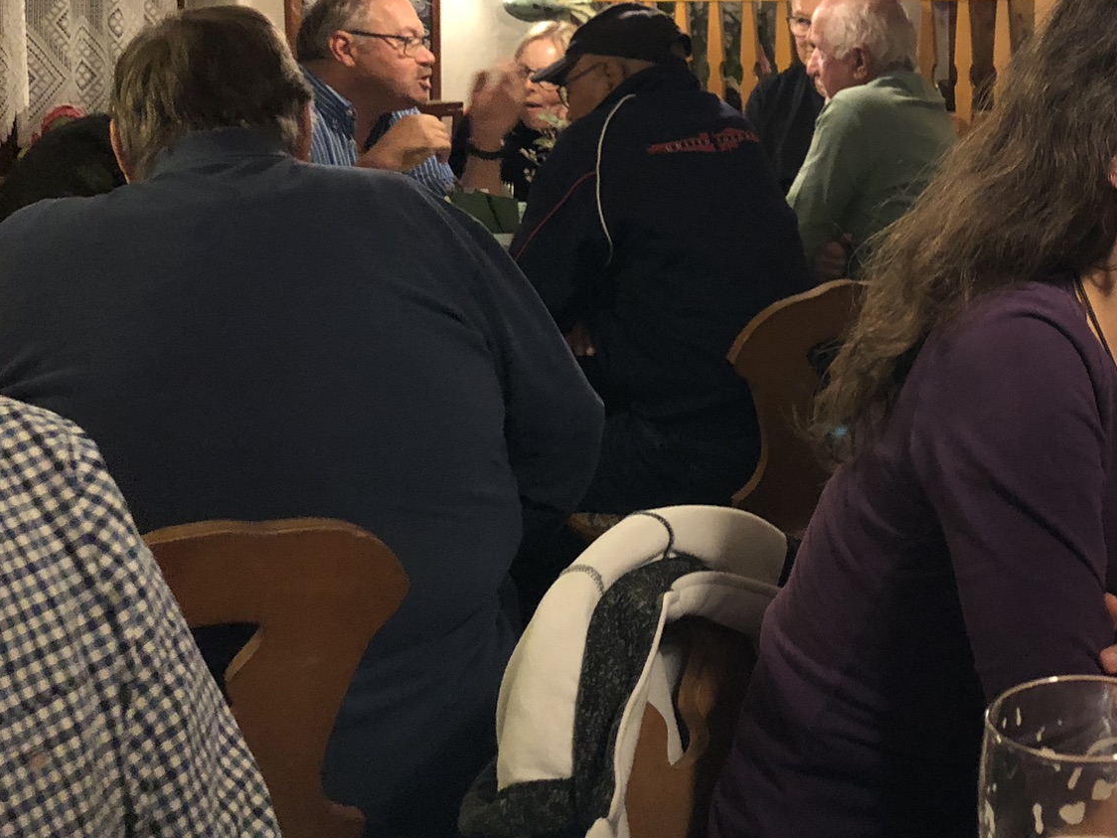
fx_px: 1646
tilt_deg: -6.6
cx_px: 1007
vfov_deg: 27.9
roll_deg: +0.4
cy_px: 161
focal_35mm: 51
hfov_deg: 35.3
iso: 100
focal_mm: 3.99
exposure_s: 1/6
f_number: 1.8
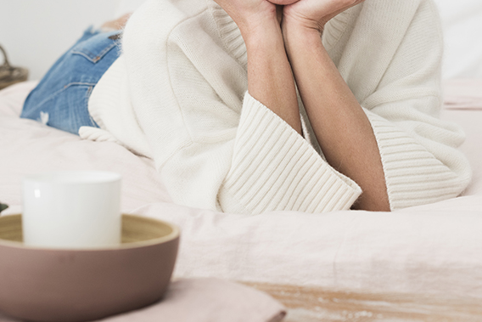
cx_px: 194
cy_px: 44
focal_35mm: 88
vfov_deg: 15.4
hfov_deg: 23.1
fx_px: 1178
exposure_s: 1/160
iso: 250
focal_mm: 50
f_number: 4.5
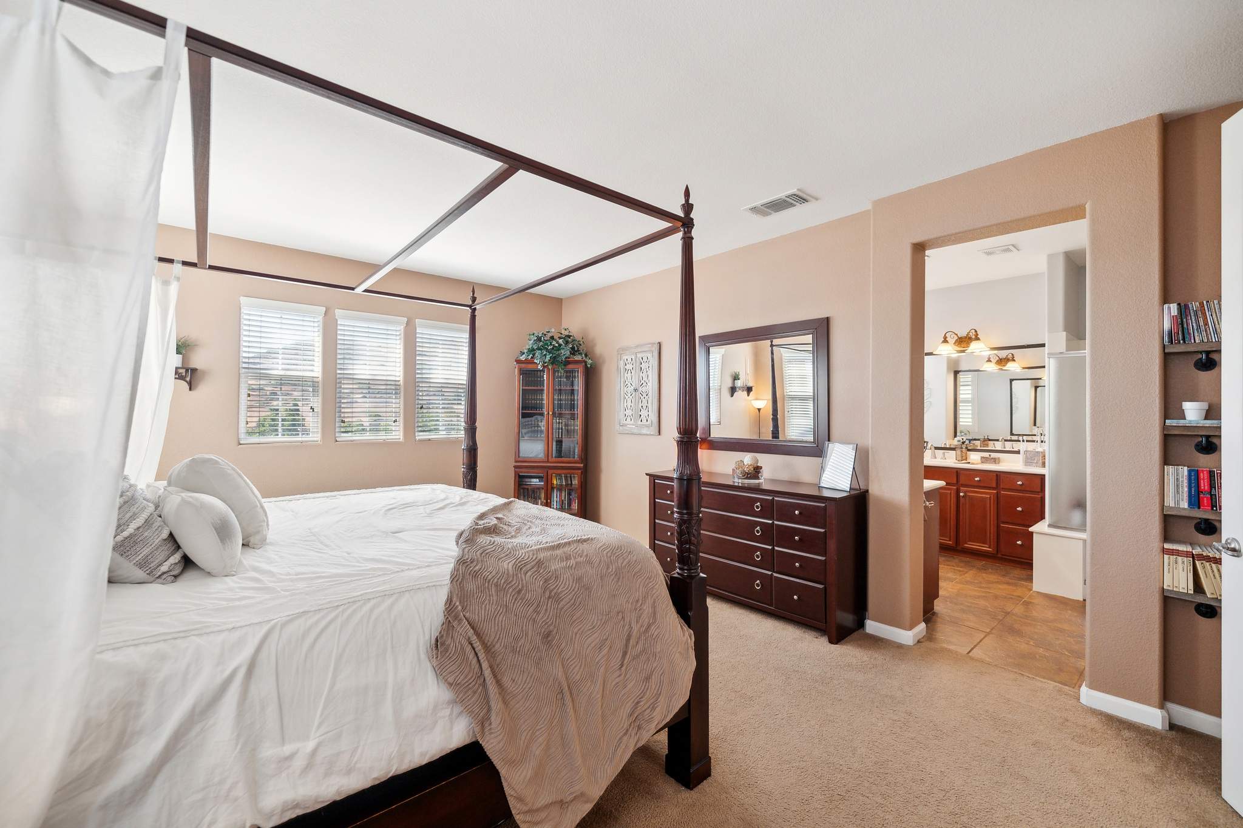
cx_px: 622
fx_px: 449
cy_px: 414
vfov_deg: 85.4
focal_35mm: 13
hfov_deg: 108.3
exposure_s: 1/60
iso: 250
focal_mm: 13
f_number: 4
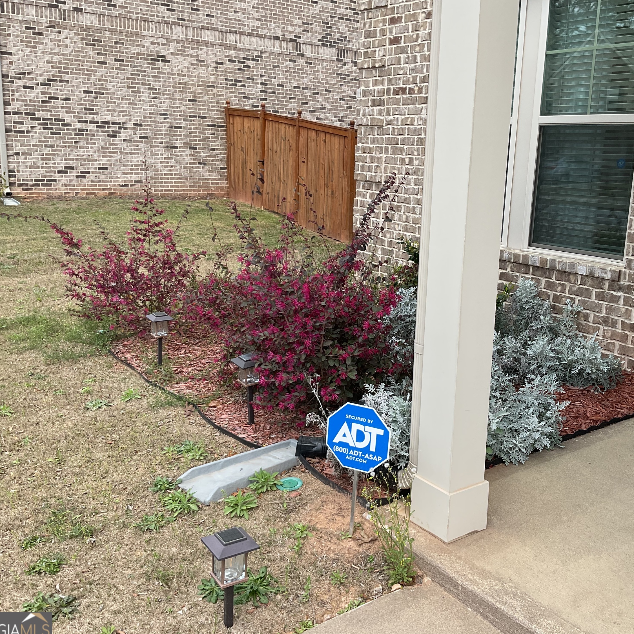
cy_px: 320
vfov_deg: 47.2
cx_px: 388
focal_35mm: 35
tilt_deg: -14.1
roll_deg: -2.6
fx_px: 725
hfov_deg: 46.9
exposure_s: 1/829
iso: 16
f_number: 1.8
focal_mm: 3
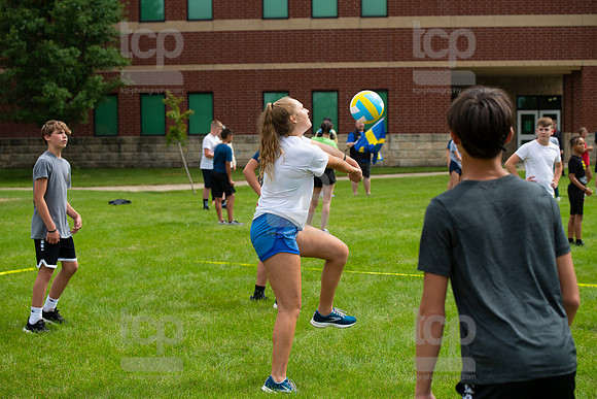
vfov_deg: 19.5
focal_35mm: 70
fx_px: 1161
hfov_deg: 28.8
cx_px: 298
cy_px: 200
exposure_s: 1/2000
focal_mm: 70
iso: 320
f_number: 4.5
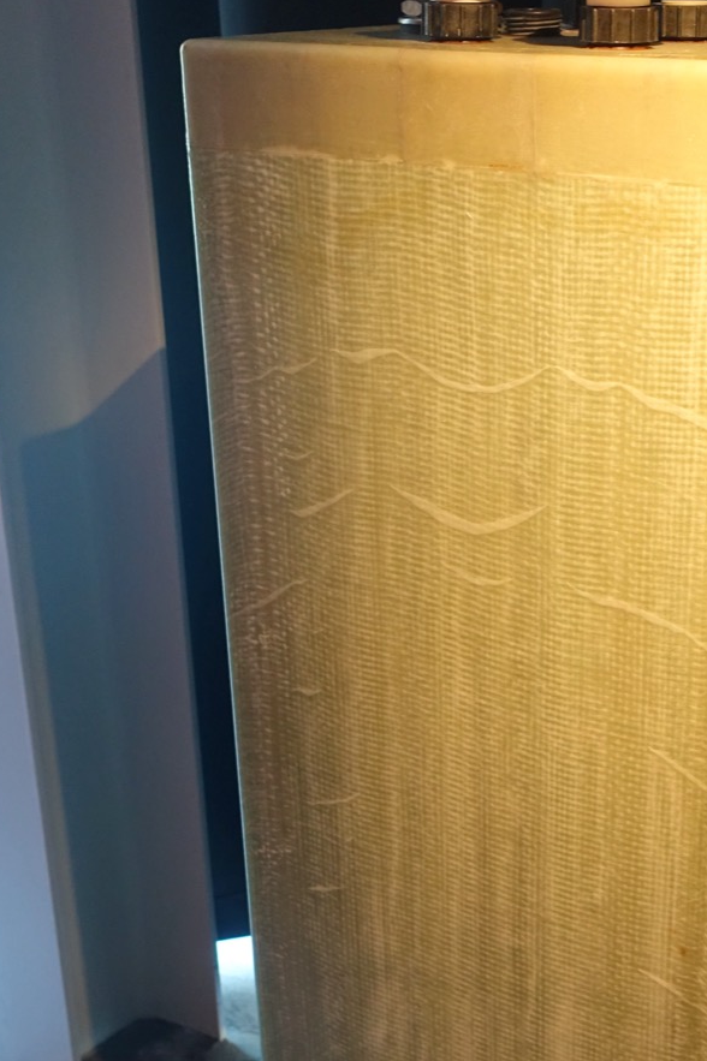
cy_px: 735
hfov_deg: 23.0
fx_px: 1710
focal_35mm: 58
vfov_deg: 34.1
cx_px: 566
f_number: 2.5
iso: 500
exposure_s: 1/40
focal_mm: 11.56
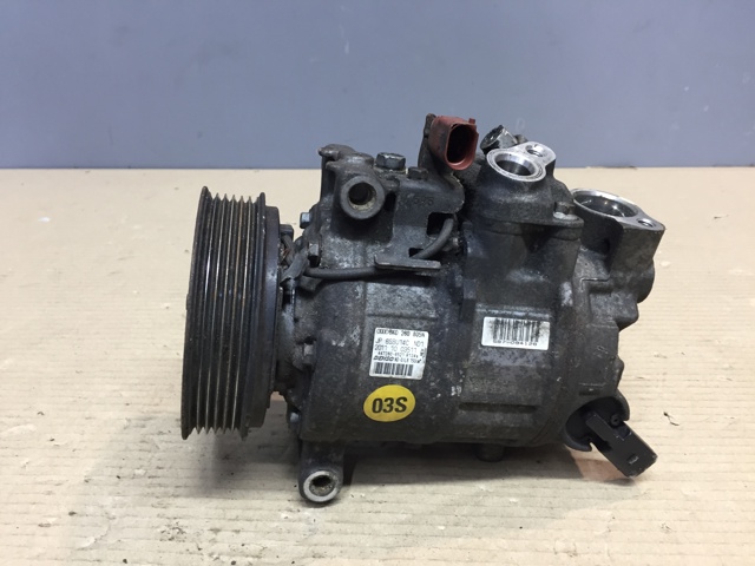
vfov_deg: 48.2
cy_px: 283
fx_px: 633
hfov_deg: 61.7
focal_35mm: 29
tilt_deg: -26.9
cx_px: 378
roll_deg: +0.1
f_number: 2.2
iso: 125
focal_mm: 4.15
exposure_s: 1/33
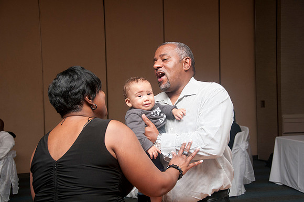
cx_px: 152
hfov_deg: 35.1
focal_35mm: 57
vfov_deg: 23.7
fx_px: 481
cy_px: 101
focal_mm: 38
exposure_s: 1/125
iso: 400
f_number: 5.6
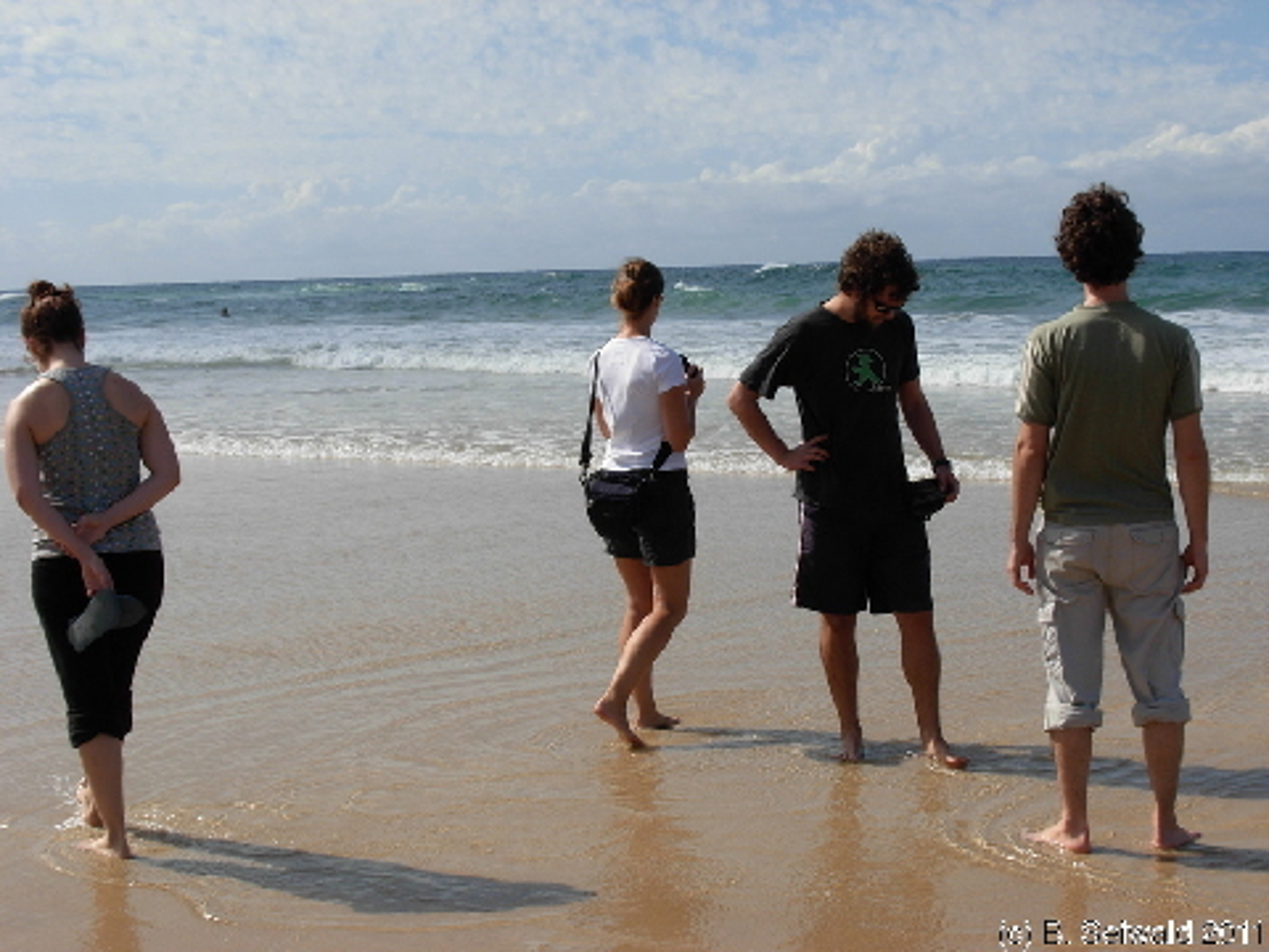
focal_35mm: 64
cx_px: 634
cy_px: 476
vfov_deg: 22.9
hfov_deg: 30.3
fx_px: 2346
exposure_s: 1/790
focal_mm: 10.5
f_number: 5.8
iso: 79
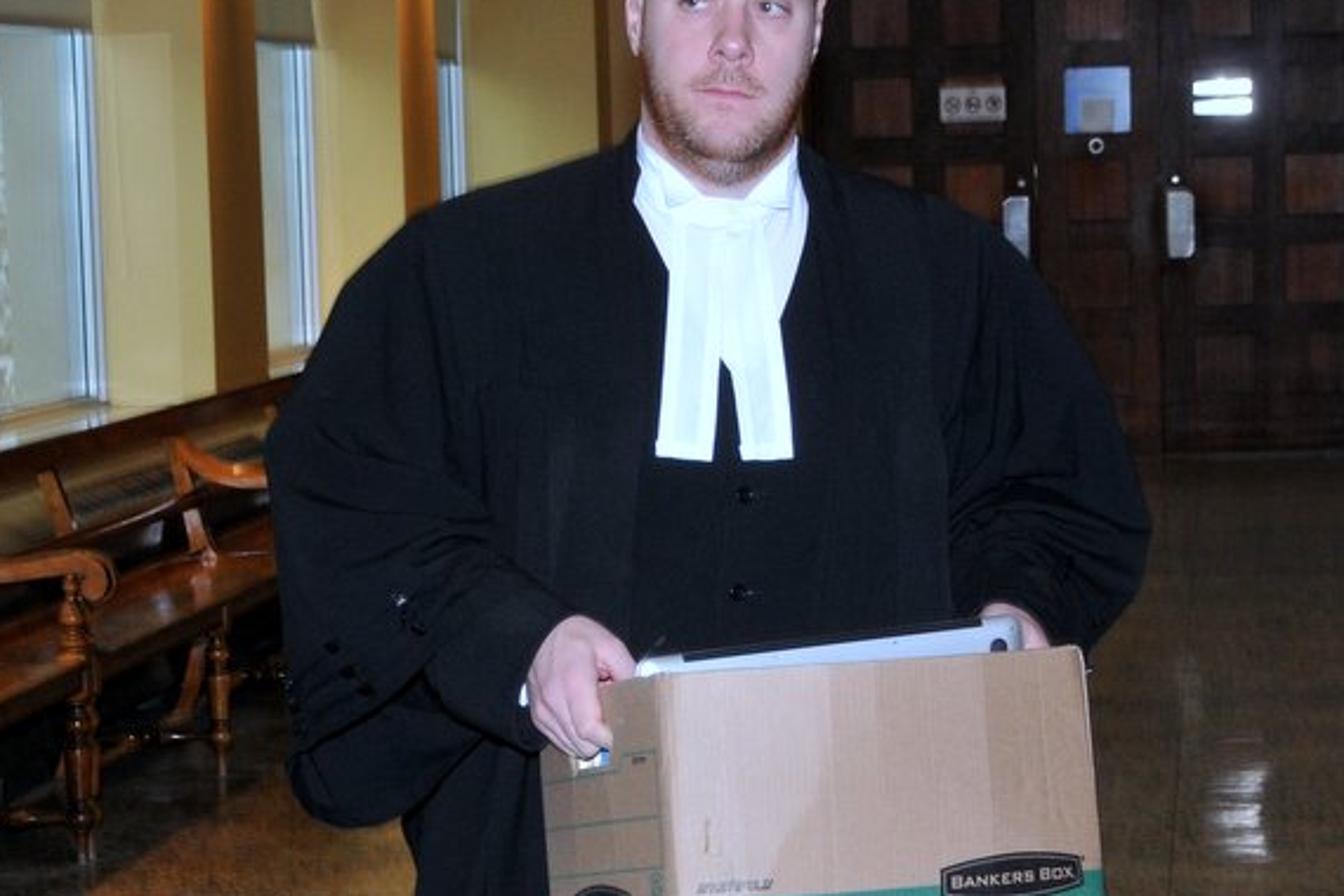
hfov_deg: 25.3
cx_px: 745
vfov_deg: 17.1
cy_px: 423
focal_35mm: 80
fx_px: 2986
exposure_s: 1/60
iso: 500
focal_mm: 38
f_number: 6.3
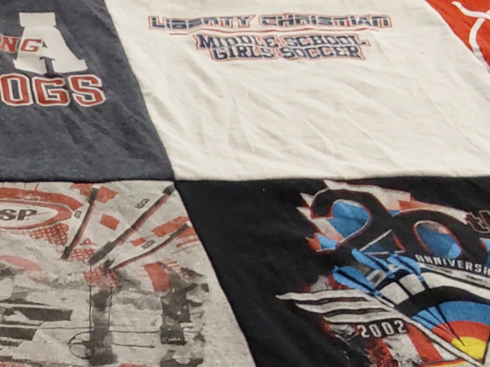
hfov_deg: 22.8
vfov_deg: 19.1
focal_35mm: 77
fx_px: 1090
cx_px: -132
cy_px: 228
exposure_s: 1/60
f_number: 1.9
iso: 125
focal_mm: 2.91
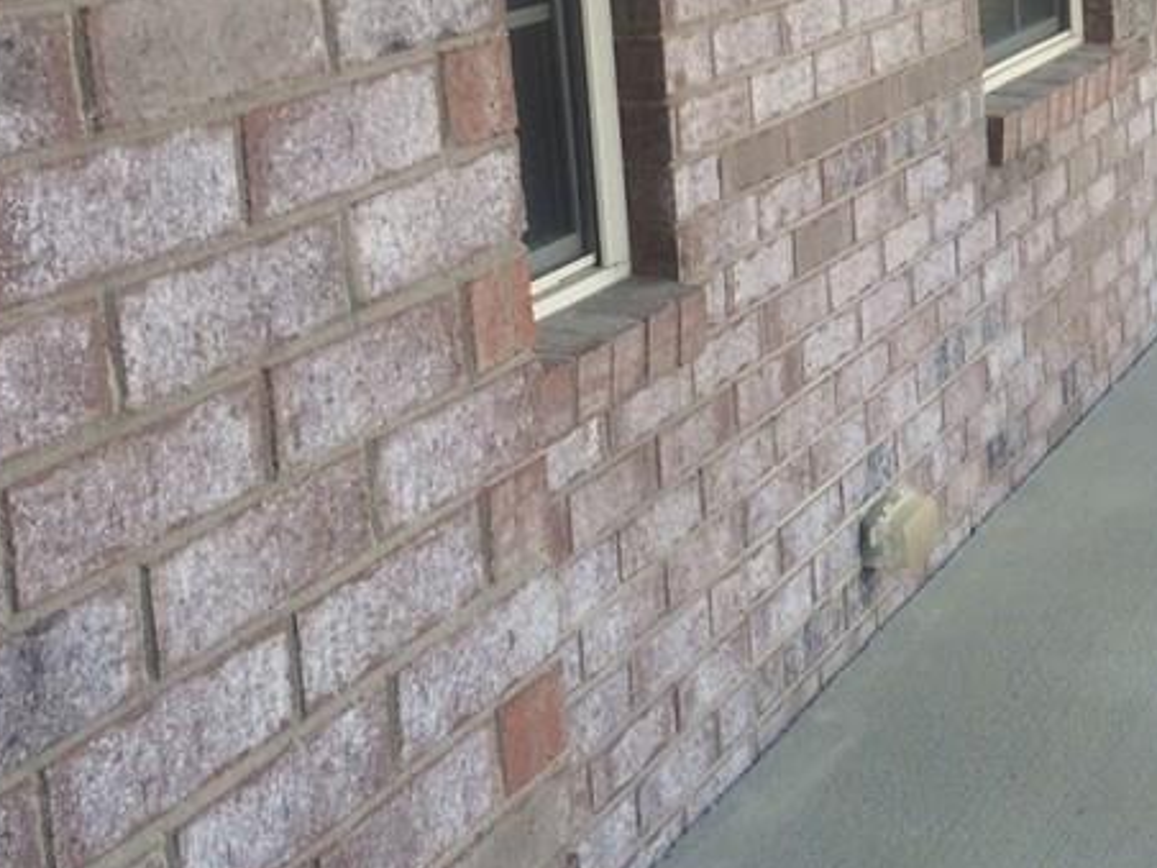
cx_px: 1231
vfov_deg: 21.1
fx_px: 2273
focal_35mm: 68
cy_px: 77
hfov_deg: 26.6
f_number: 2.2
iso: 50
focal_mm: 4.12
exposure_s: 1/120
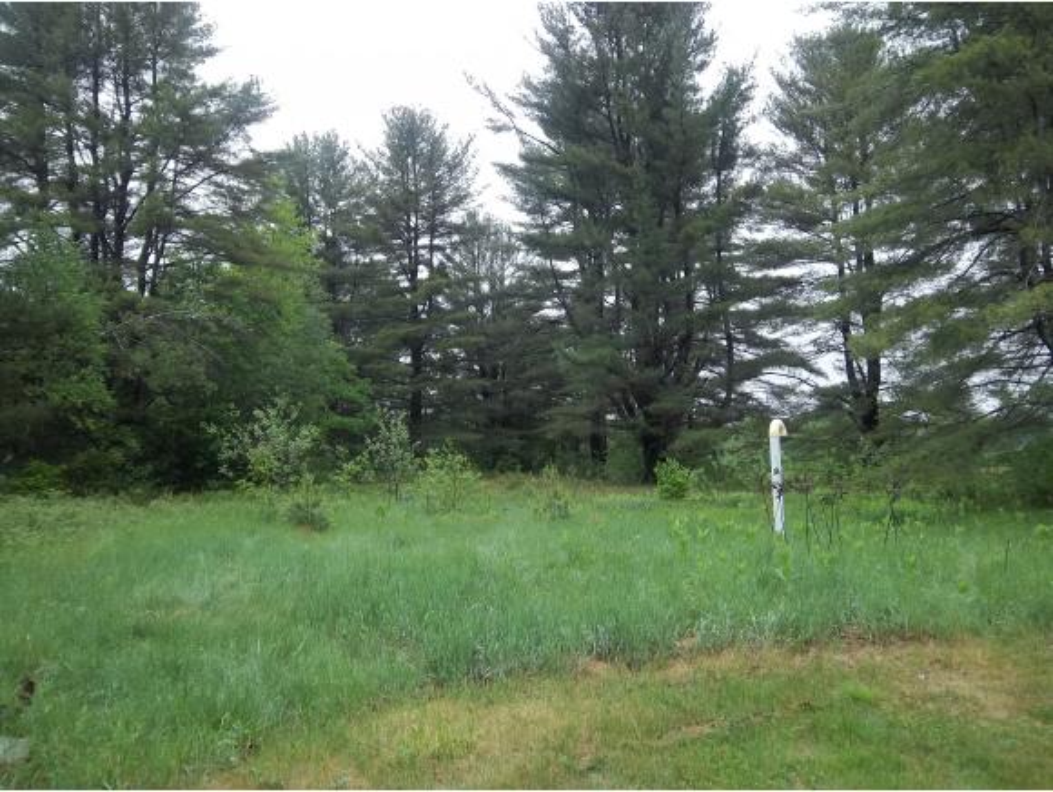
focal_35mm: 35
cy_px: 396
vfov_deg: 40.8
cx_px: 526
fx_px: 1066
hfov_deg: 52.6
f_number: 3.86
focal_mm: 6.17
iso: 64
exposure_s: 1/80
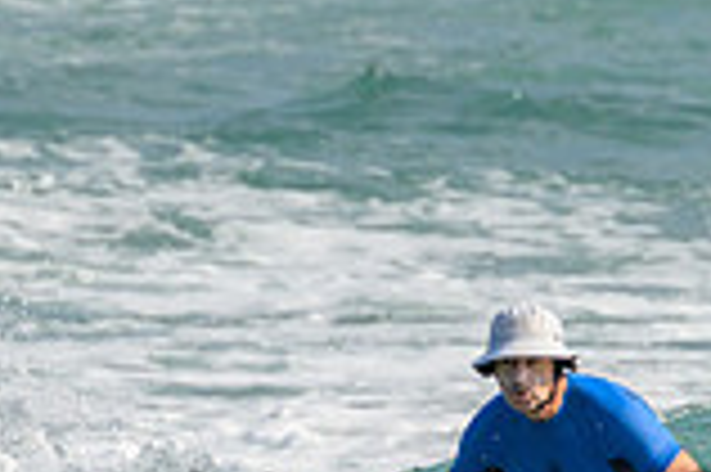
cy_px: 501
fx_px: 57965
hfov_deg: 0.7
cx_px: 652
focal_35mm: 2938
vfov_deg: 0.5
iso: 800
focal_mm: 800
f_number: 11
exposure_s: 1/2000
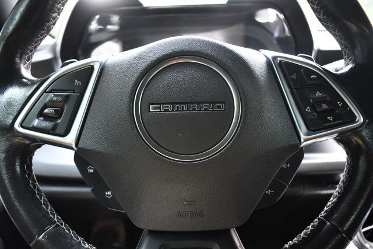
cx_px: 186
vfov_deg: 42.3
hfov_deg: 60.3
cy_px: 124
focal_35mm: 31
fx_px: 321
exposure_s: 1/125
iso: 1800
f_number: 3.8
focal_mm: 21
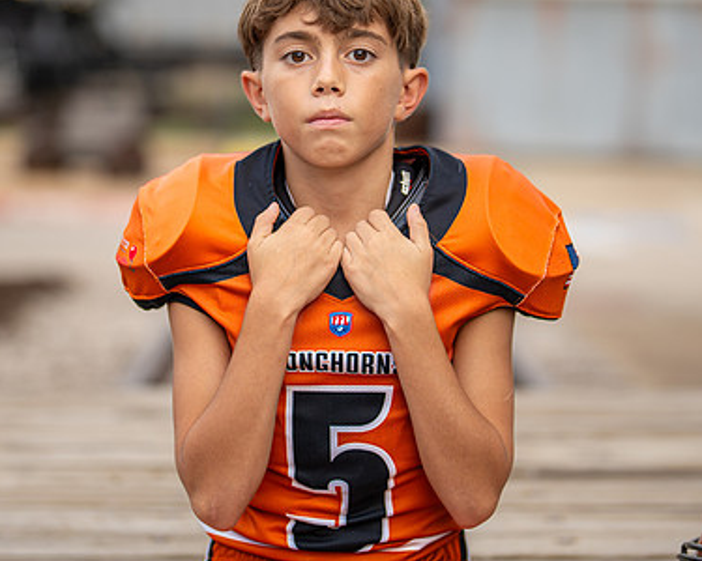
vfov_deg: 16.3
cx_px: 359
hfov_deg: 20.4
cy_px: 204
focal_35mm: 94
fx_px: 1953
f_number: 1.2
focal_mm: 50
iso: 100
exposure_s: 1/1250
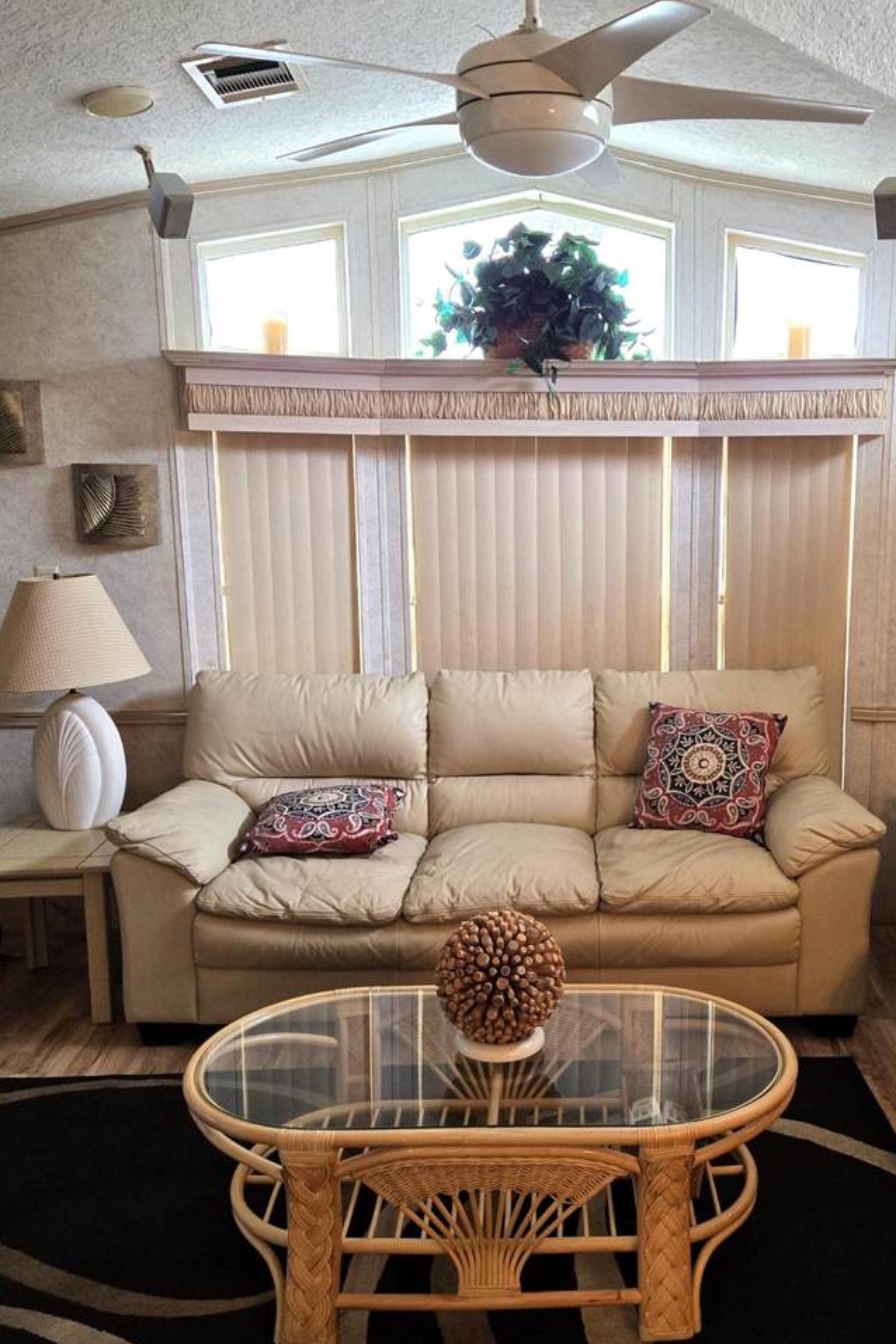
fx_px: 1195
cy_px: 673
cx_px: 615
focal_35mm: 32
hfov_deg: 40.5
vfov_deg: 58.7
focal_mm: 5.4
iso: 200
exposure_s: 1/120
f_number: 1.8
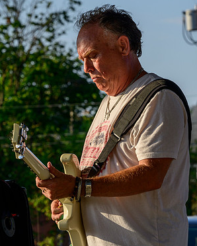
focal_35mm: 250
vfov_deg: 7.7
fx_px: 1821
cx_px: 111
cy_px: 96
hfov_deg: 6.2
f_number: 9
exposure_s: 1/160
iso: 80
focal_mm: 120
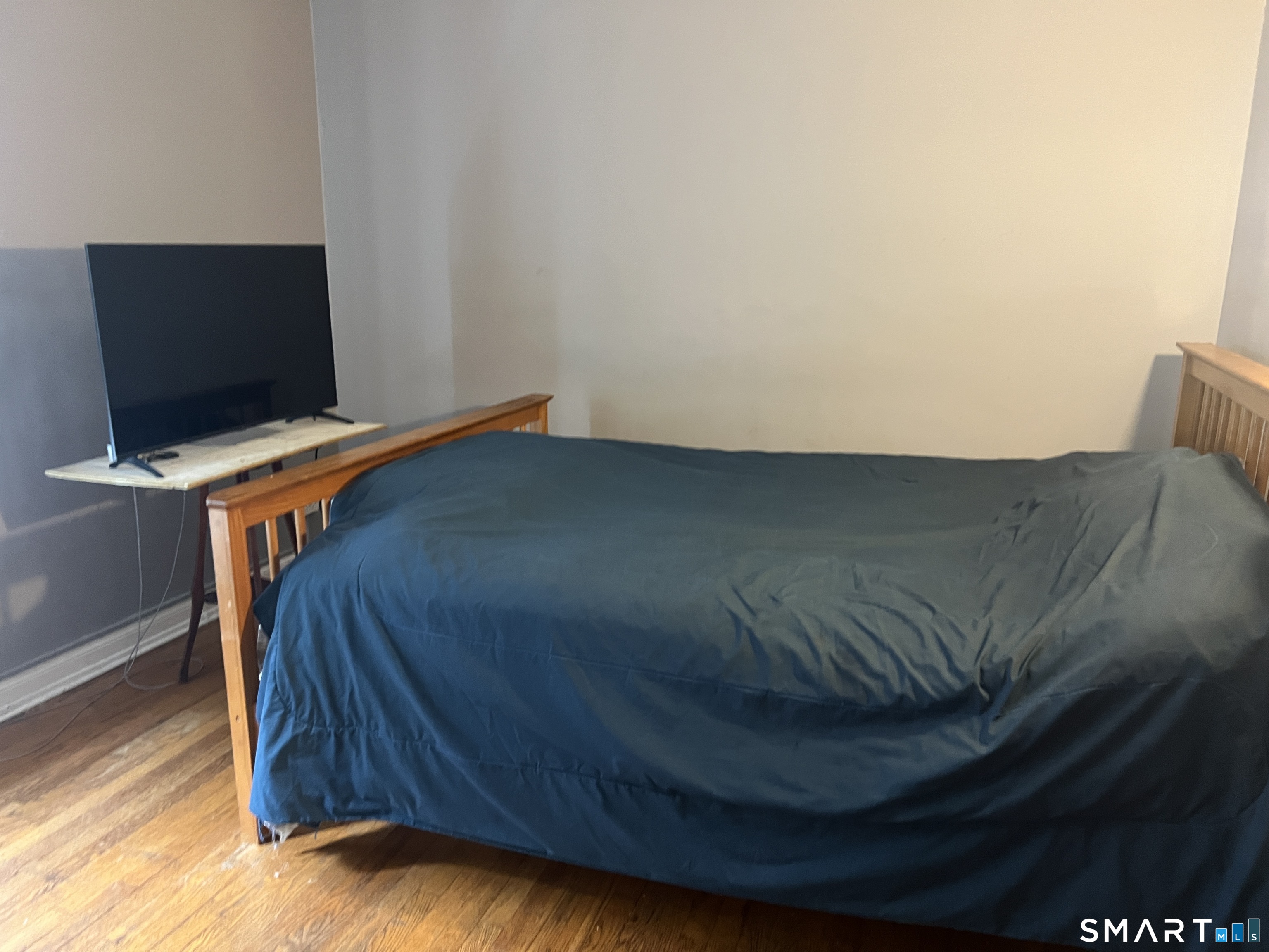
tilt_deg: -14.1
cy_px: 476
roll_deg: -0.9
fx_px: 953
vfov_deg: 53.1
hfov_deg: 67.3
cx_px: 634
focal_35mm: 26
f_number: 1.5
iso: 500
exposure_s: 1/40
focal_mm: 5.7
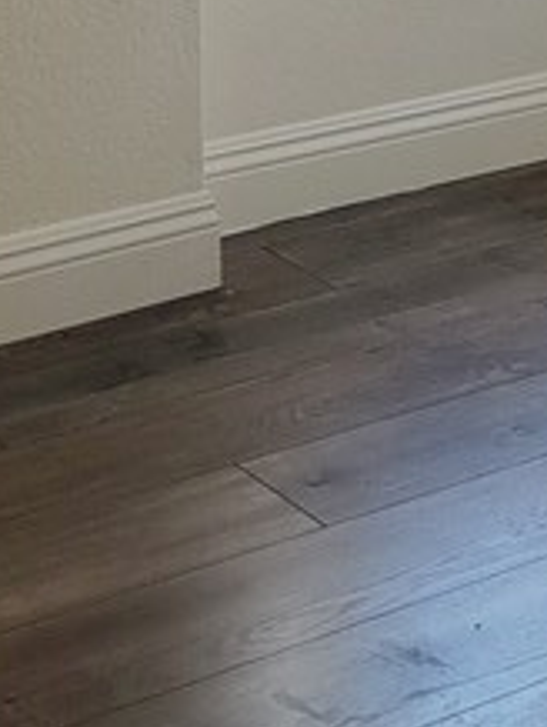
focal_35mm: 122
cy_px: -480
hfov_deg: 12.0
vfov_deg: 14.6
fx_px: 2565
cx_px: 597
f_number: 1.8
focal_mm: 5.4
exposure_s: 1/120
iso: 50
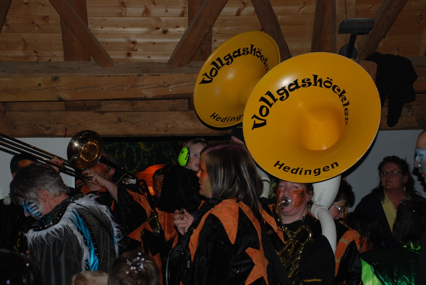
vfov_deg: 18.2
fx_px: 888
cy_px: 142
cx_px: 213
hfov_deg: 27.0
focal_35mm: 75
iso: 200
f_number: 5
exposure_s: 1/60
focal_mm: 50
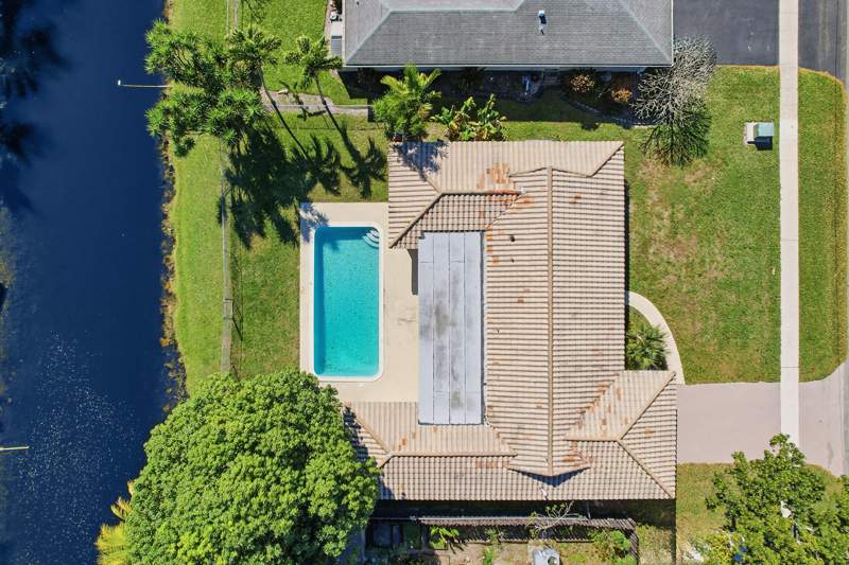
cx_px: 424
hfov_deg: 78.6
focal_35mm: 22
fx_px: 519
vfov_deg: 57.2
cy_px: 282
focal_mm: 8.4
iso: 100
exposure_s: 1/1250
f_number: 2.8
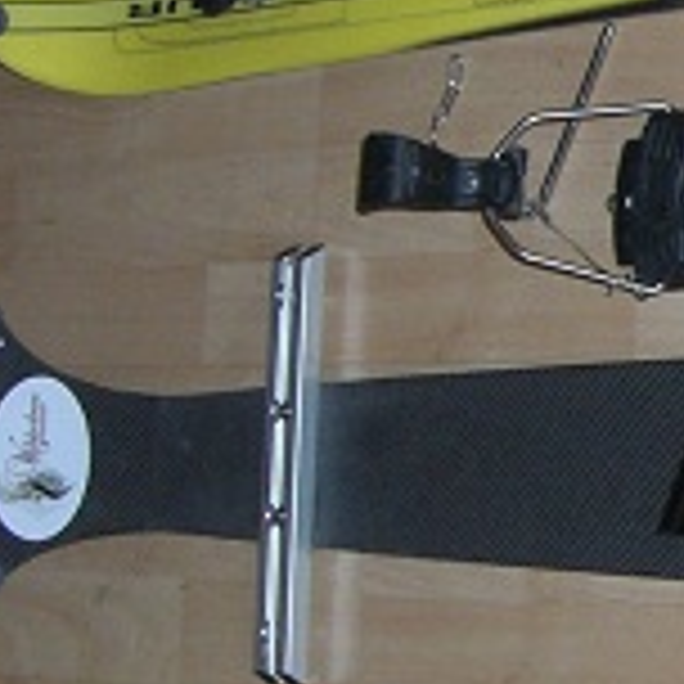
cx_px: 1282
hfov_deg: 10.8
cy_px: 400
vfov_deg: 11.6
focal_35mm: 150
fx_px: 3353
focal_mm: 6.2
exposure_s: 1/60
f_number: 2.7
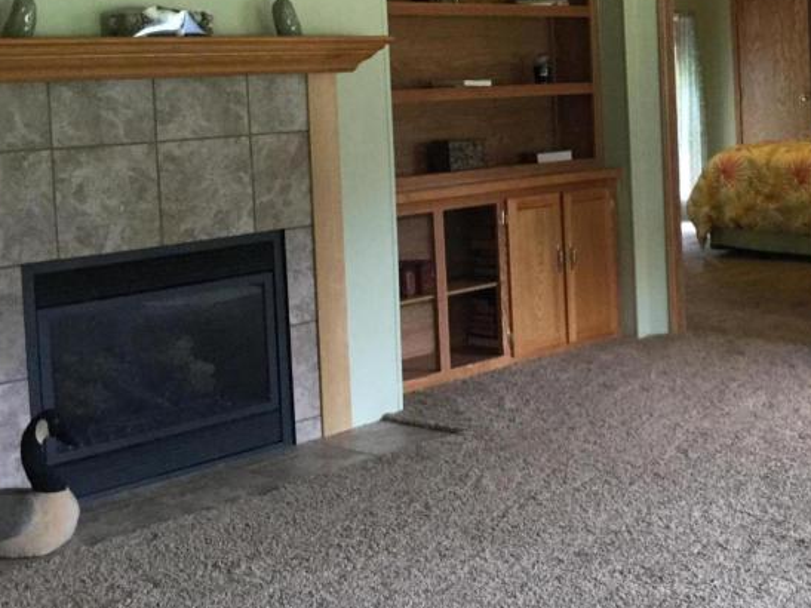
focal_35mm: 58
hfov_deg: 32.2
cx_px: 664
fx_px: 1359
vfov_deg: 24.9
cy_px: 144
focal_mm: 3.3
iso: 100
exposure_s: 1/30
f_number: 2.4
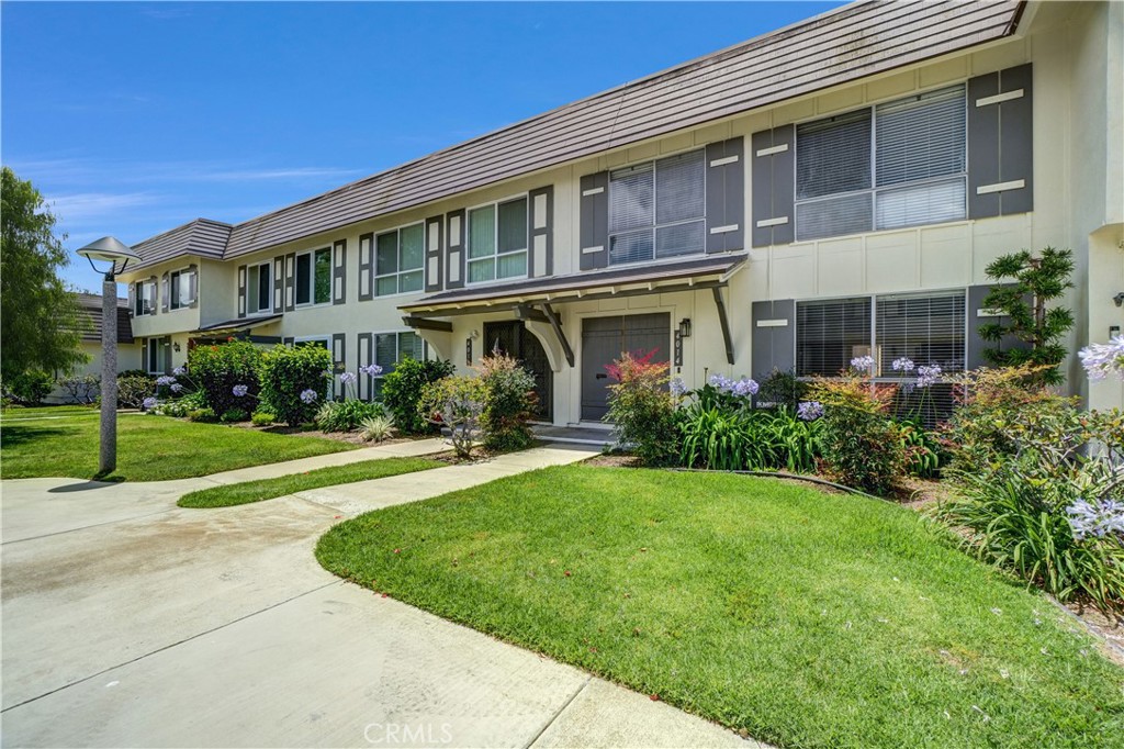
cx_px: 562
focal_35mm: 15
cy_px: 374
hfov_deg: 100.4
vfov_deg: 77.3
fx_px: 468
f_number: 9
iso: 400
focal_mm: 10
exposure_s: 1/250
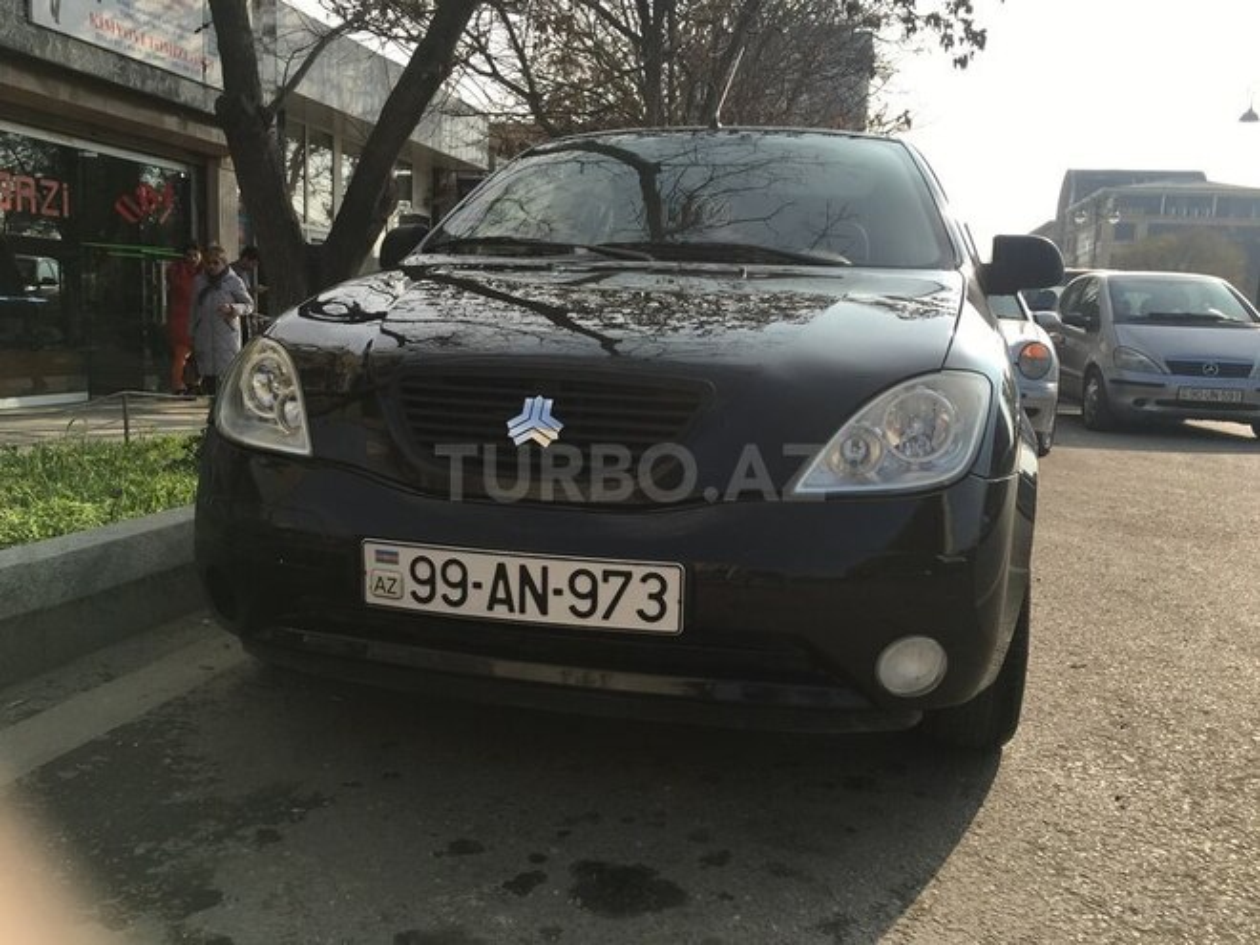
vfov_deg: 48.2
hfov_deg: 61.7
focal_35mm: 29
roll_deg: -2.3
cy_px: 472
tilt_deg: -8.0
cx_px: 630
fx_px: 1056
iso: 25
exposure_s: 1/1241
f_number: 2.2
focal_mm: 4.15
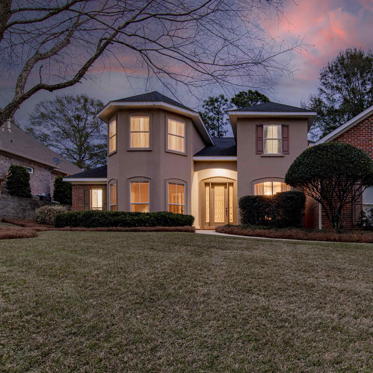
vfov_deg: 67.3
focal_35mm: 23
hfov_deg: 63.8
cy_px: 186
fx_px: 280
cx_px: 273
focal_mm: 18
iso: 200
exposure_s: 3
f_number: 11
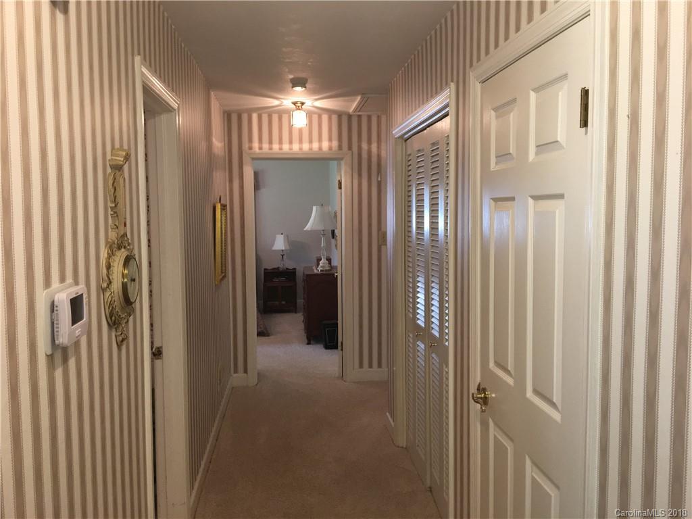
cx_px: 346
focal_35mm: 29
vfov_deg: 48.2
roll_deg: +0.8
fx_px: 580
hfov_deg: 61.7
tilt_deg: -2.9
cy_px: 260
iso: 100
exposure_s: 1/30
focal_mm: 4.15
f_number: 2.2
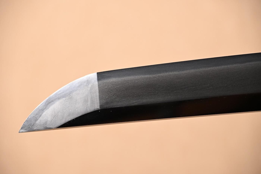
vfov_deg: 9.3
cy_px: 87
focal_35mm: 147
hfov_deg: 14.0
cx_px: 130
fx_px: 1066
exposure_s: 1/2
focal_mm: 98
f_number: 5.6
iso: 100
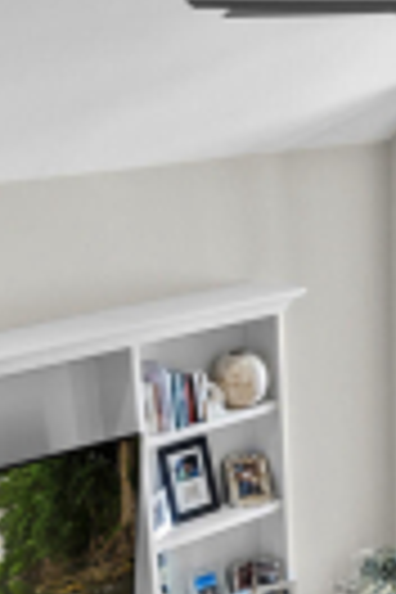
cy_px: 698
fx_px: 1402
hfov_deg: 15.8
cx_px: 387
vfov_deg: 22.2
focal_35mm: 85
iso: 400
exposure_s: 1/2
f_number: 9
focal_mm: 10
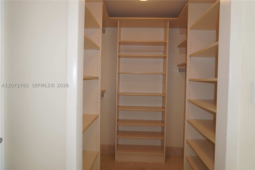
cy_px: 85
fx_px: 170
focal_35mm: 24
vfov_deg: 53.1
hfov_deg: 73.7
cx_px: 128
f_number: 5.6
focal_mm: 16
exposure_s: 1/60
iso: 320
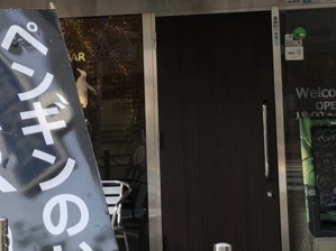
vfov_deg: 15.3
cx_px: 192
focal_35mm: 96
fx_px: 931
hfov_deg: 20.4
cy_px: 58
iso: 20
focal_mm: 4
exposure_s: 1/120
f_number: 1.8
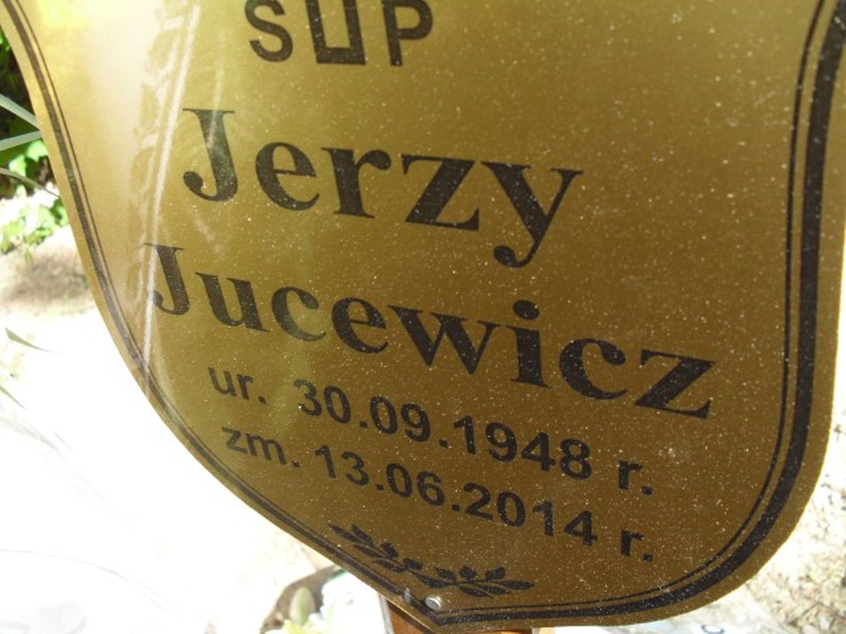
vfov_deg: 40.7
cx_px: 423
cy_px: 317
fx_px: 855
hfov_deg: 52.6
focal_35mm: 35
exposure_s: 1/125
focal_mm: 6.3
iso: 100
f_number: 3.2
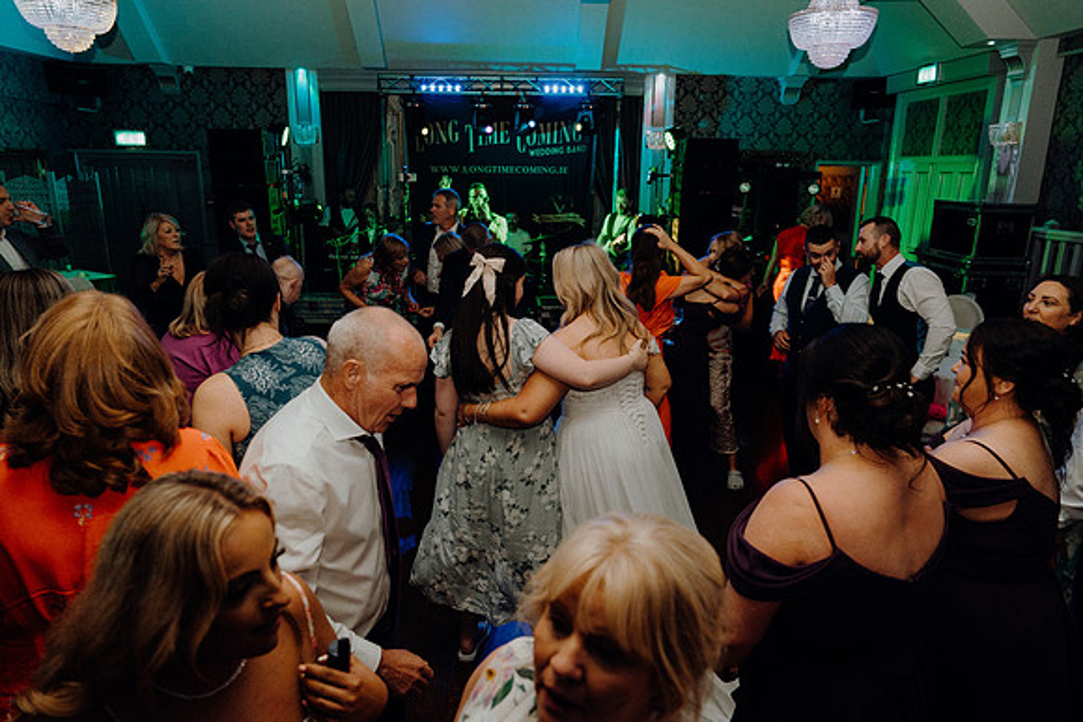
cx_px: 542
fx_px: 722
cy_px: 361
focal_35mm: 24
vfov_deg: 53.2
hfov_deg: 73.7
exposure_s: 1/160
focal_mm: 24
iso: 2500
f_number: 3.5
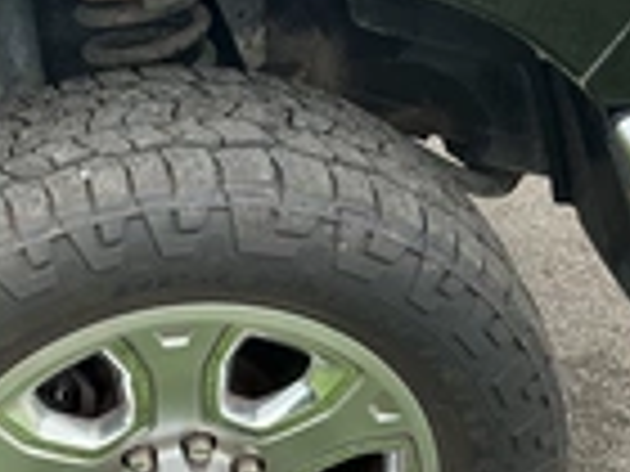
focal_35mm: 80
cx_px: 184
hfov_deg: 24.2
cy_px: 234
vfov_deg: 18.4
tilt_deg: -31.0
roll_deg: +0.0
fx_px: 1456
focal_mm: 3
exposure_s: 1/201
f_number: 1.8
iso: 20
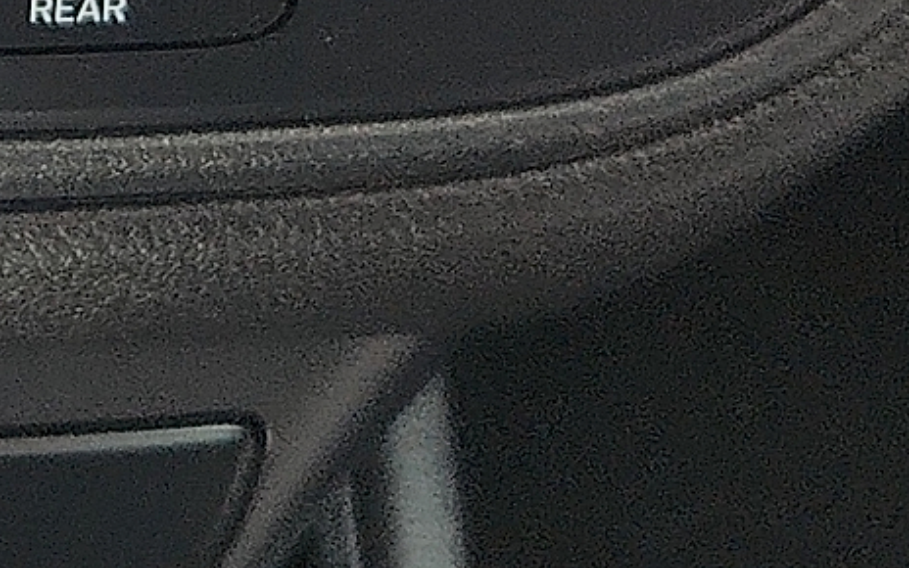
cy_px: -507
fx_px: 2081
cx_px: -421
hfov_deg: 21.1
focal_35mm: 84
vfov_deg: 13.6
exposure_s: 1/59.2
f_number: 1.8
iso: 51
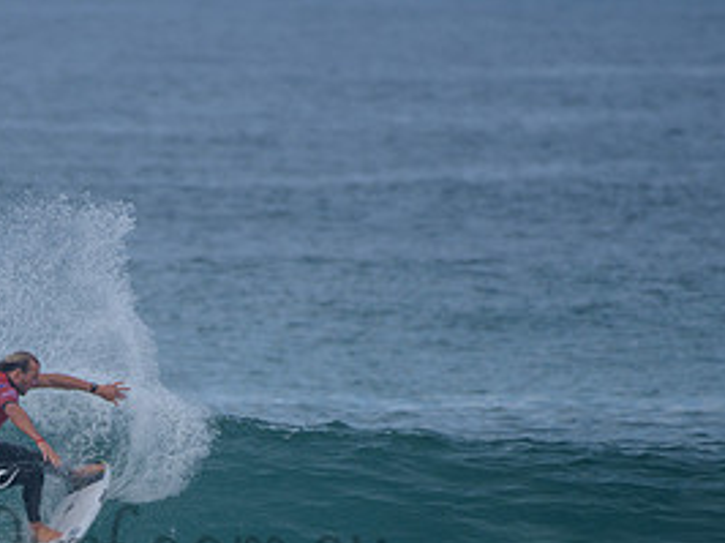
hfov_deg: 1.7
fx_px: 24210
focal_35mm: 1157
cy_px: 492
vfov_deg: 1.3
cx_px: 38
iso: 220
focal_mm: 500
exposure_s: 1/2000
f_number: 5.6
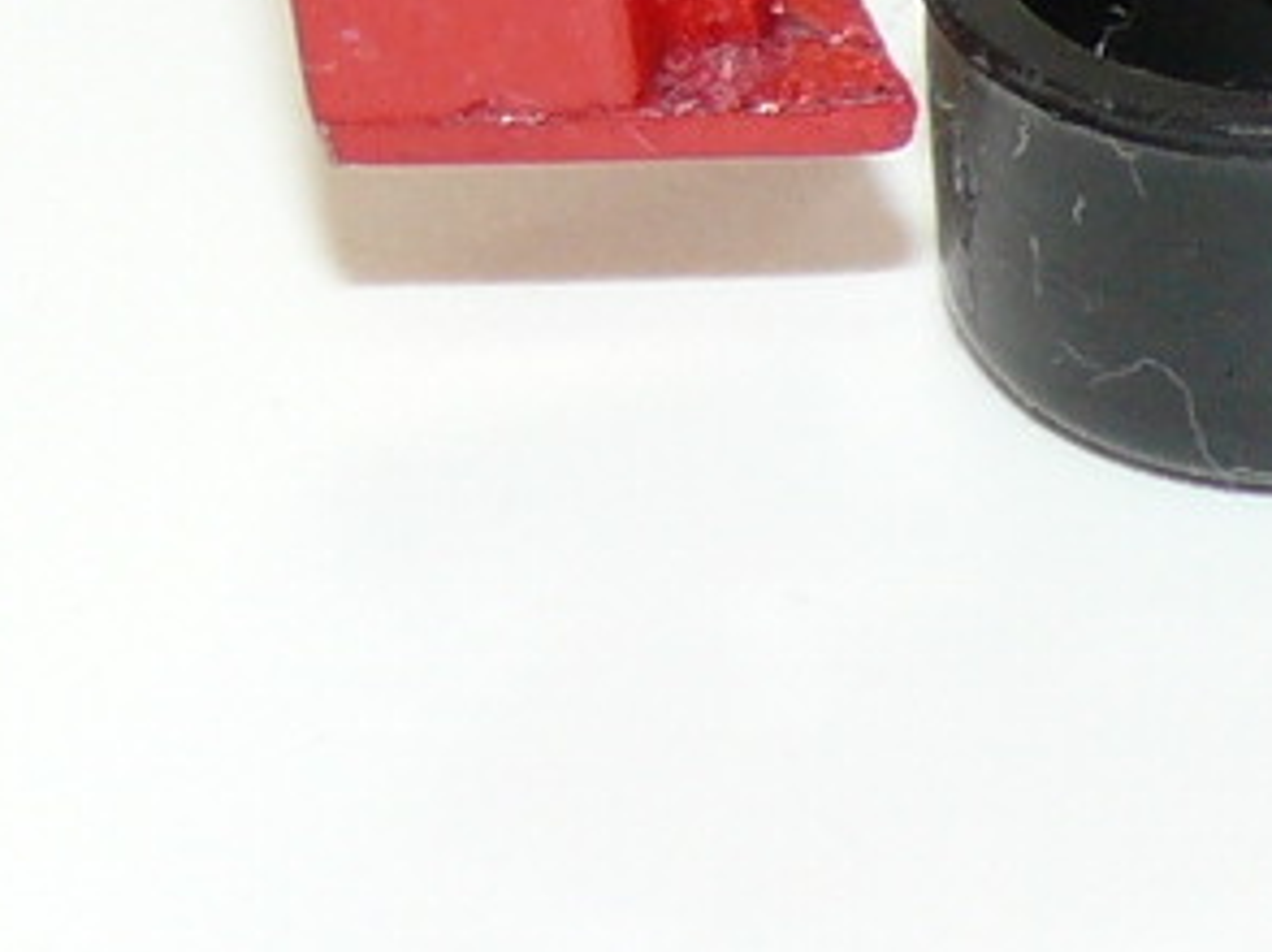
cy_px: -662
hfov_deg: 4.8
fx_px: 14797
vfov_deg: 3.7
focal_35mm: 403
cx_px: 3059
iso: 100
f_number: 4
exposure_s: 1/30
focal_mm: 11.3
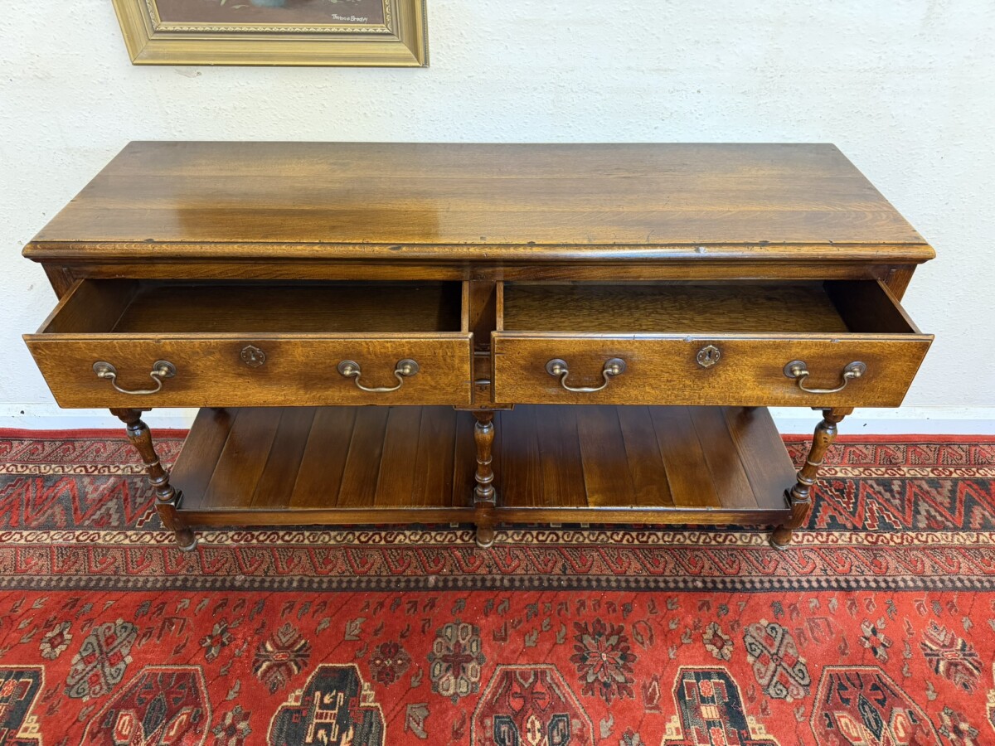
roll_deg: +0.3
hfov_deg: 71.6
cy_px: 373
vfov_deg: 56.8
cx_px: 498
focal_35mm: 24
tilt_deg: -39.5
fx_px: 690
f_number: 1.78
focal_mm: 6.76
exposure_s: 1/50
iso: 320
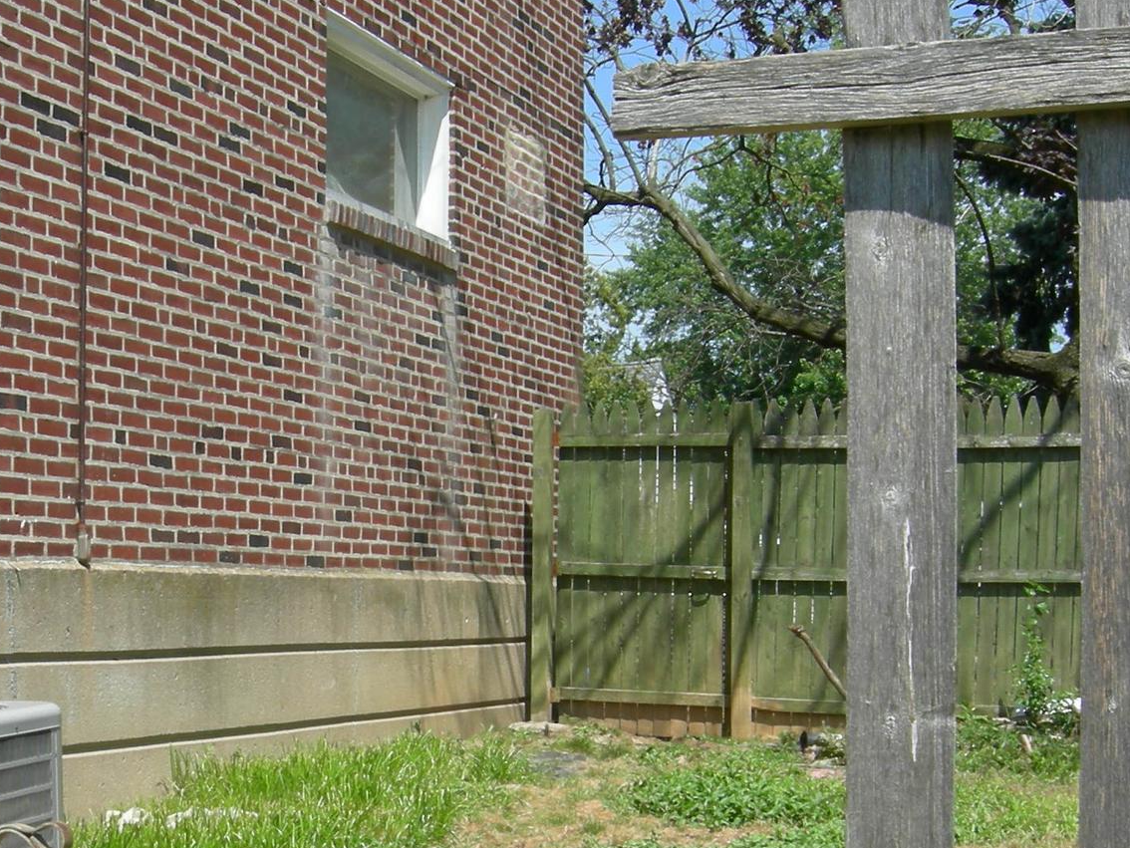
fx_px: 2122
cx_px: 240
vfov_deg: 22.4
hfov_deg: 29.2
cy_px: 616
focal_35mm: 65
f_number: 6
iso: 64
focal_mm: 7.5
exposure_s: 1/230
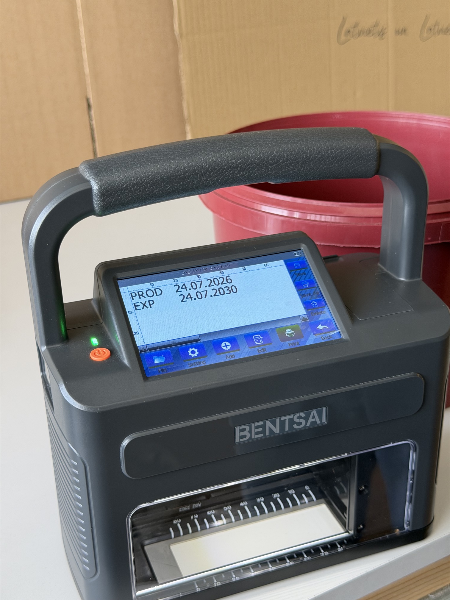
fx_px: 832
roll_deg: +1.3
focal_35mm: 48
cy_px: 300
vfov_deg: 39.7
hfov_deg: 30.3
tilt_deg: -26.7
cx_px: 225
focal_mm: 6.76
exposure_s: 1/60
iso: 125
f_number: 1.78
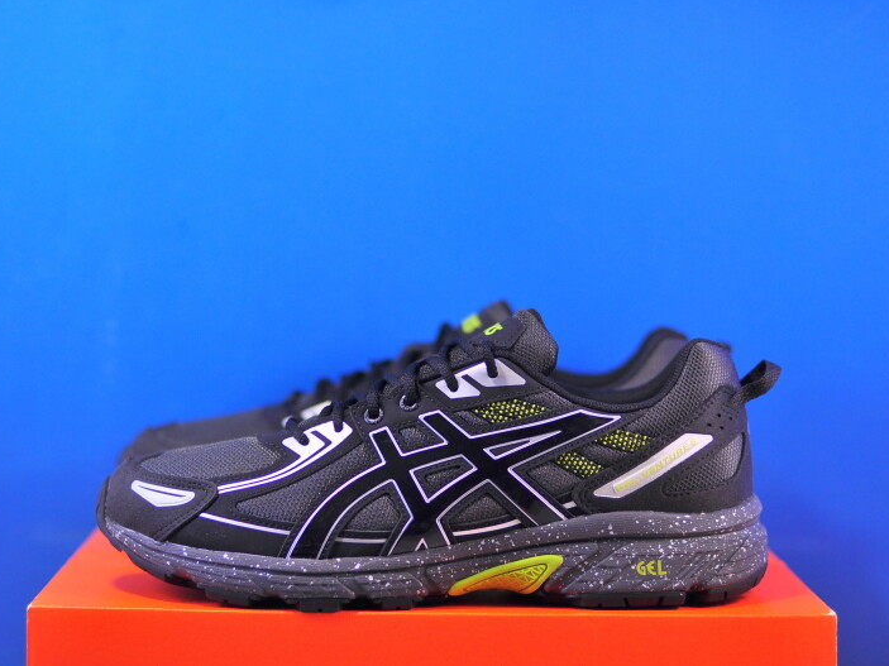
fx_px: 2106
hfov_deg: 23.8
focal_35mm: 82
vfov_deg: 18.0
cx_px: 426
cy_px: 332
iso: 250
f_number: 2
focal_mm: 50
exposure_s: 1/320
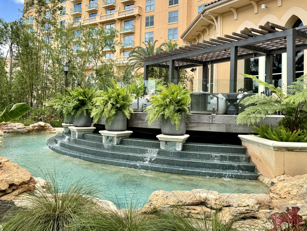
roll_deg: -1.3
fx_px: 275
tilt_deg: +1.4
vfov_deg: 45.4
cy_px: 101
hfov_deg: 58.2
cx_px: 138
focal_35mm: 31
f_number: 1.78
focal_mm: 6.76
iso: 80
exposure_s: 1/1395
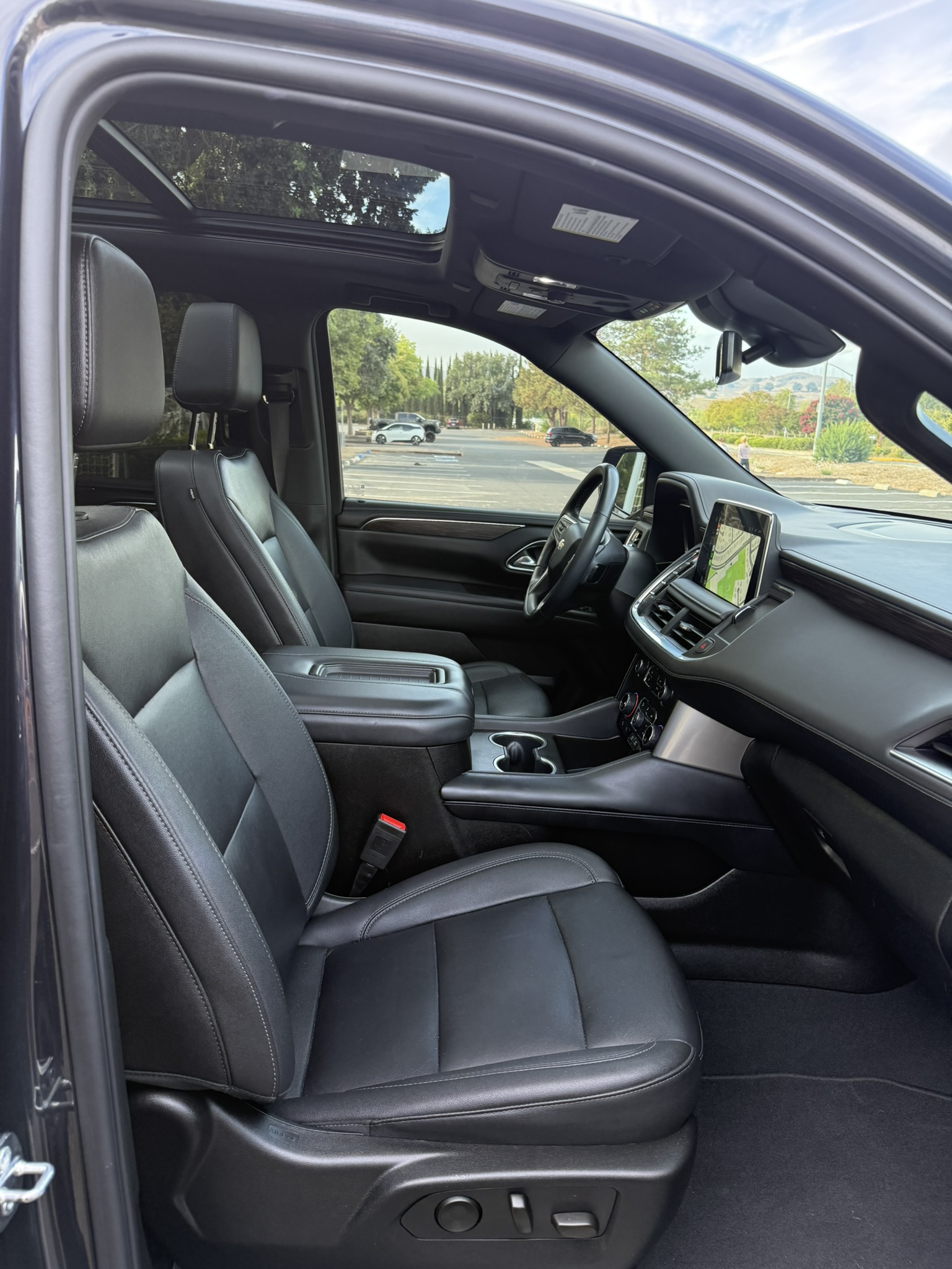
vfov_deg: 71.6
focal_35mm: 24
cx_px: 476
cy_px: 634
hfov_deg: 56.8
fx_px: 880
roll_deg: -1.9
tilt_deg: -12.7
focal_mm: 6.76
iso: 200
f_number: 1.78
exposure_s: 1/182
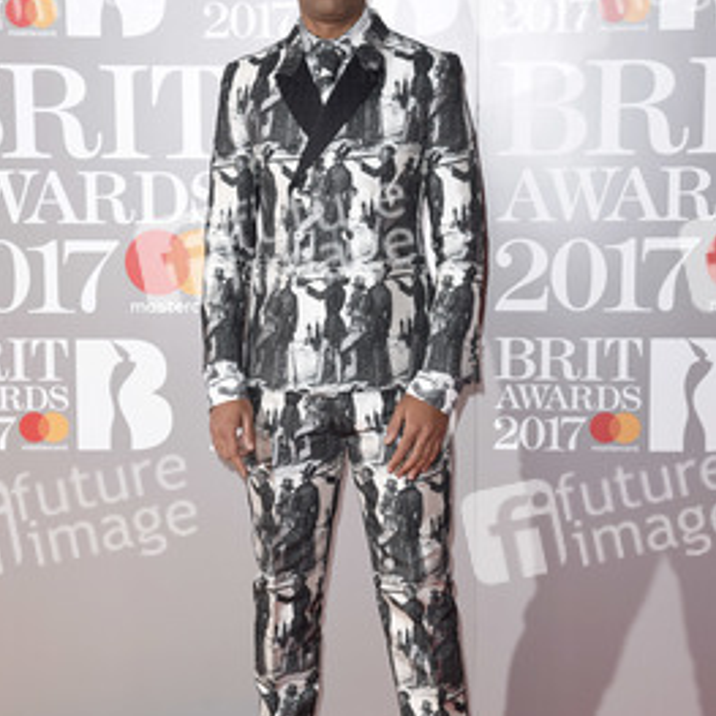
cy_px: 384
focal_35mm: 84
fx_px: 1966
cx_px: 355
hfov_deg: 20.6
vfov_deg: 20.6
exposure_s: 1/250
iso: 400
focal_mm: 65
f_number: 5.6
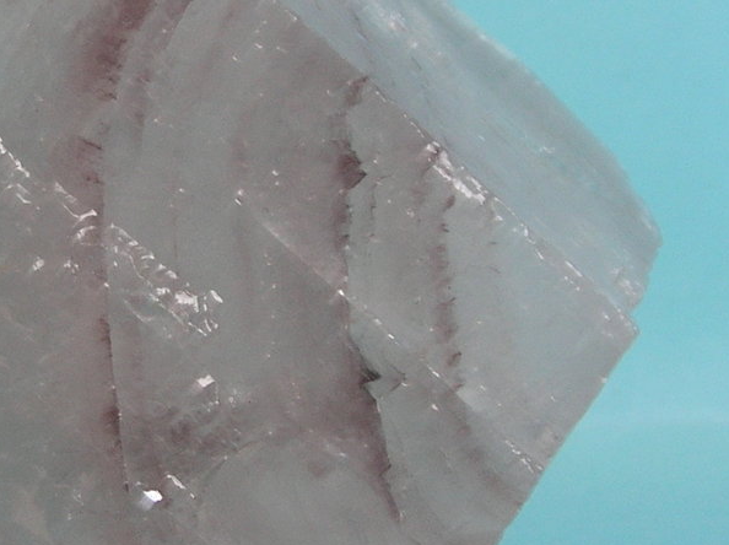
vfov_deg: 15.2
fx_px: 2040
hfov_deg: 19.9
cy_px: 283
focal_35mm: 97
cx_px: 74
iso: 57
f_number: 2.7
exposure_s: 1/3.9
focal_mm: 6
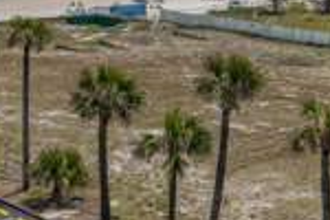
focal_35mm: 100
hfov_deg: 20.4
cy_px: -13
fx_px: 917
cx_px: 180
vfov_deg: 13.4
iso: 400
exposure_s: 1/1500
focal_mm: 31
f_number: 9.5
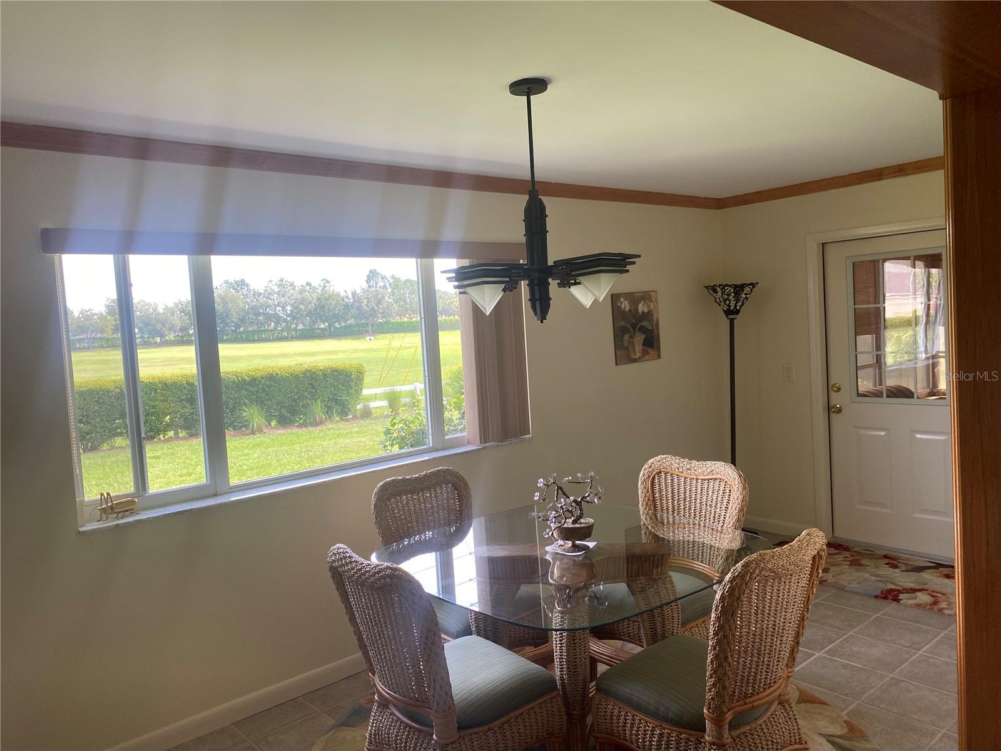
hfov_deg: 67.3
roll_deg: +4.0
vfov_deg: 53.1
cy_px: 376
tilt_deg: -4.1
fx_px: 752
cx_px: 500
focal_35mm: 26
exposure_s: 1/122
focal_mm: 4.25
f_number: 1.8
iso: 40
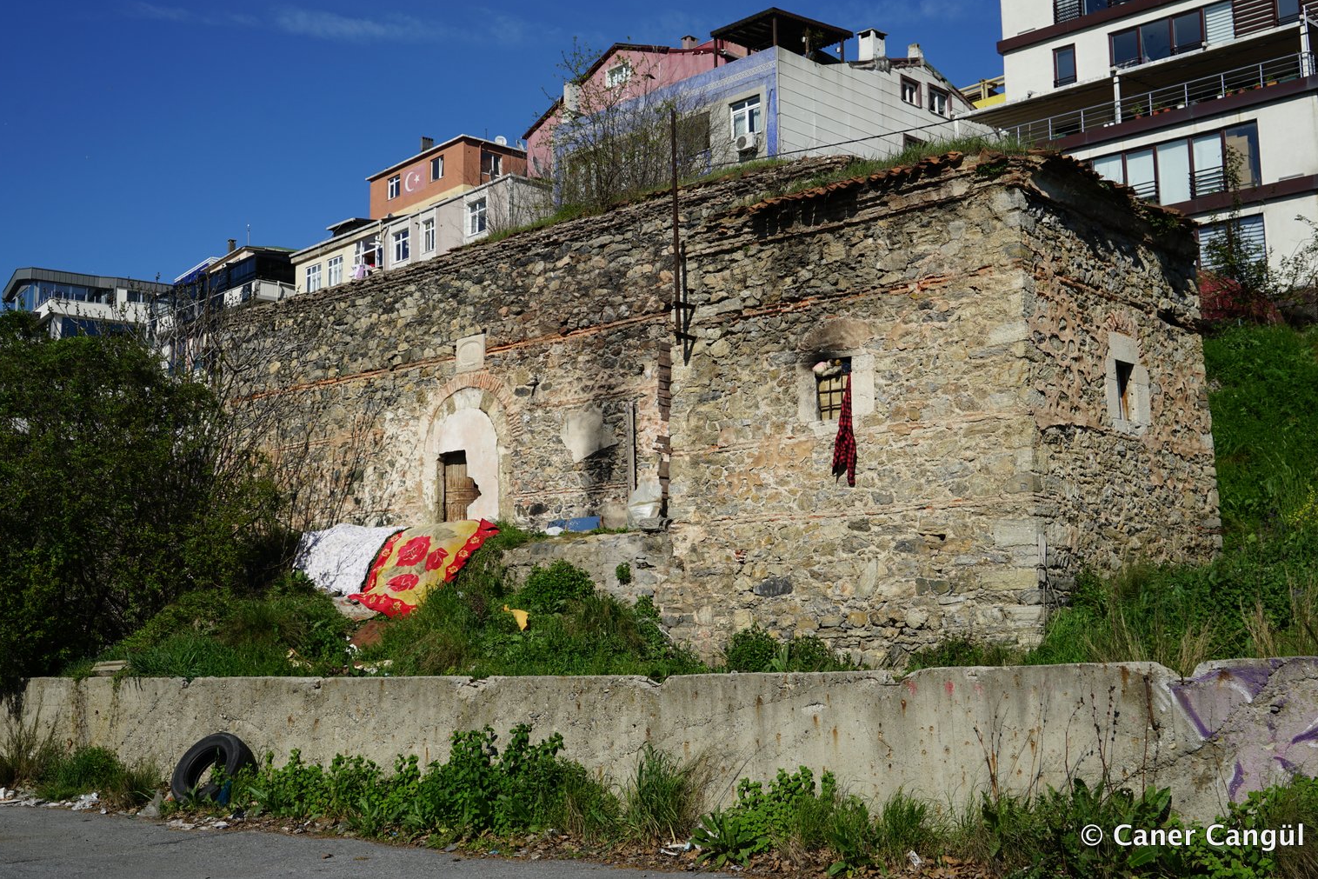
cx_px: 642
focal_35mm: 38
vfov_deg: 35.1
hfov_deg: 50.7
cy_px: 416
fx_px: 1391
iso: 100
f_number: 8
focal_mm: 36
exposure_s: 1/500
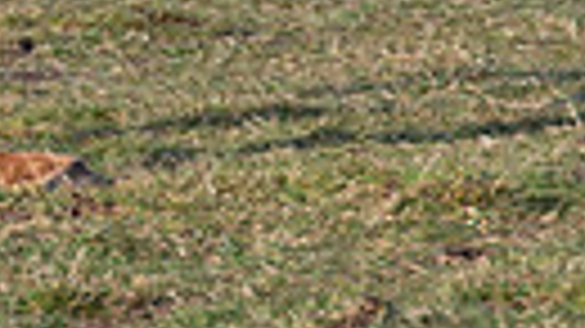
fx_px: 14079
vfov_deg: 1.3
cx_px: 2
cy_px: -567
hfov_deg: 2.4
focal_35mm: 908
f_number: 2.8
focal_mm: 87
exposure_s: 1/1250
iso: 125
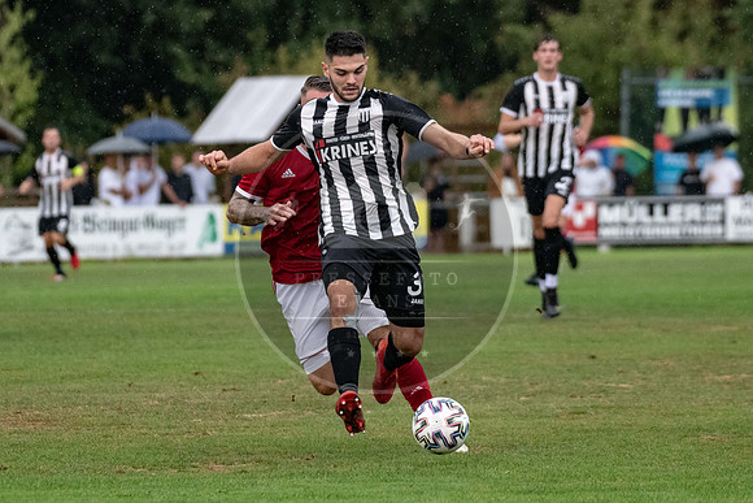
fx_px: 8039
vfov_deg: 3.6
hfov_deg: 5.4
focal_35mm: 384
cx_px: 323
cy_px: 211
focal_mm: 260
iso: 3200
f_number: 5.6
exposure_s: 1/1600
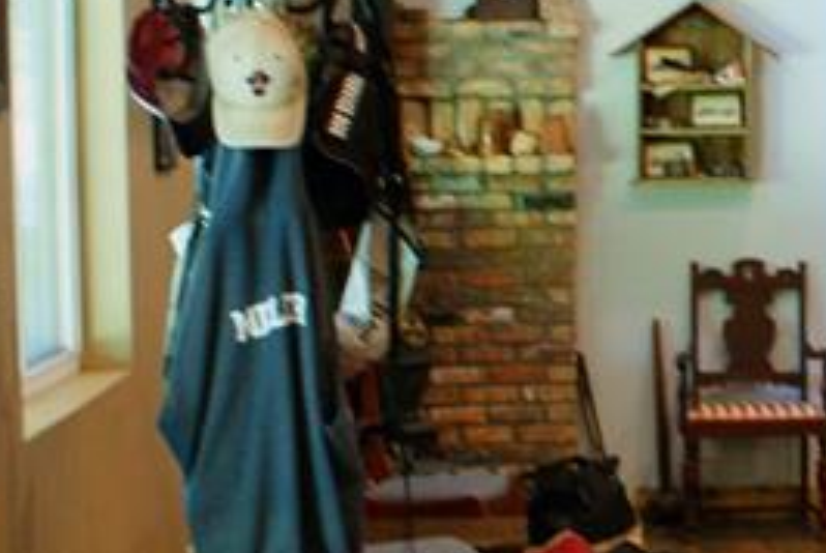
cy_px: 396
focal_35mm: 104
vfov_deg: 13.2
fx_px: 2389
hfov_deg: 19.0
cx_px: 851
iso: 400
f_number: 3.5
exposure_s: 1/8
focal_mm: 18
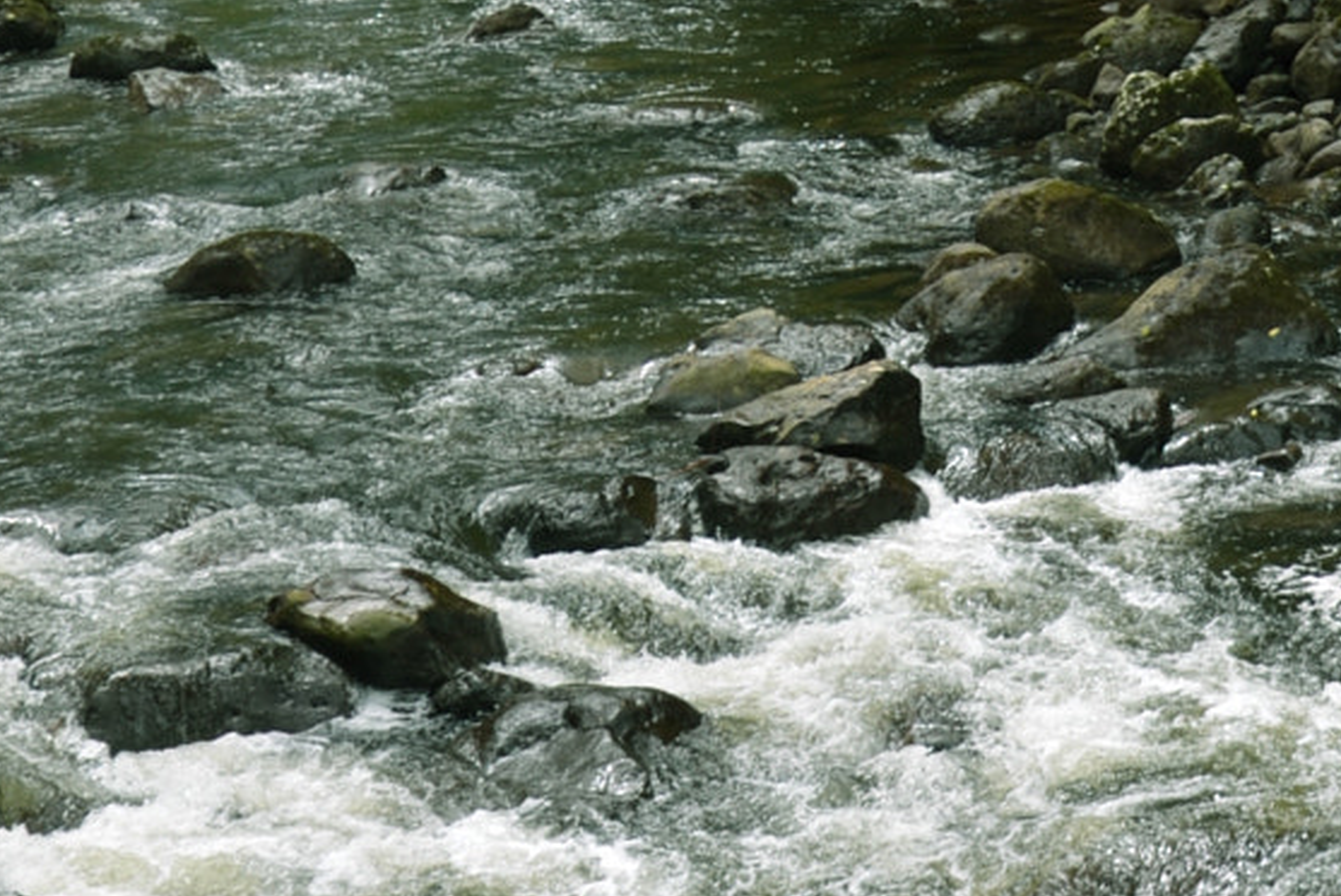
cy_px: -600
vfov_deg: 12.0
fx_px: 4004
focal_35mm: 107
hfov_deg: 18.9
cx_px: 318
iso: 100
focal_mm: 25
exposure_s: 1/250
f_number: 4
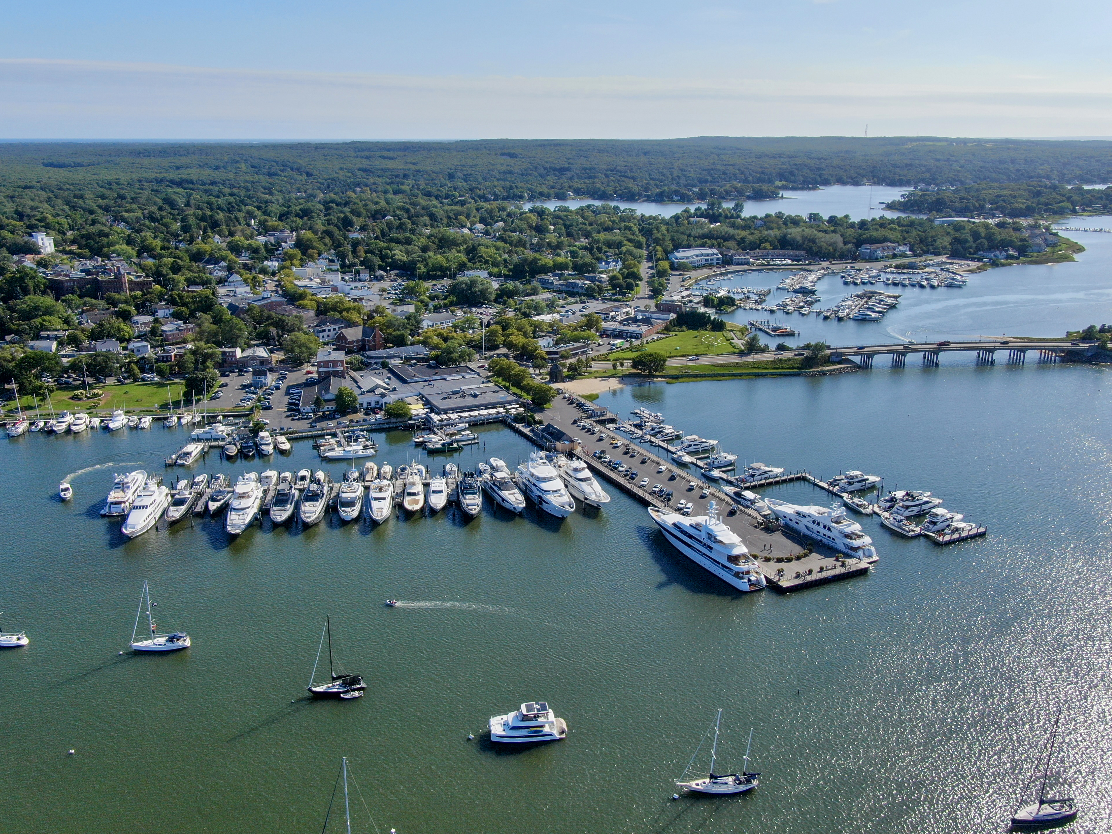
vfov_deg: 46.8
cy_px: 424
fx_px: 964
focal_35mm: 30
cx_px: 550
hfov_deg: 60.0
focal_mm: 5
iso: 100
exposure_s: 1/1600
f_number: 3
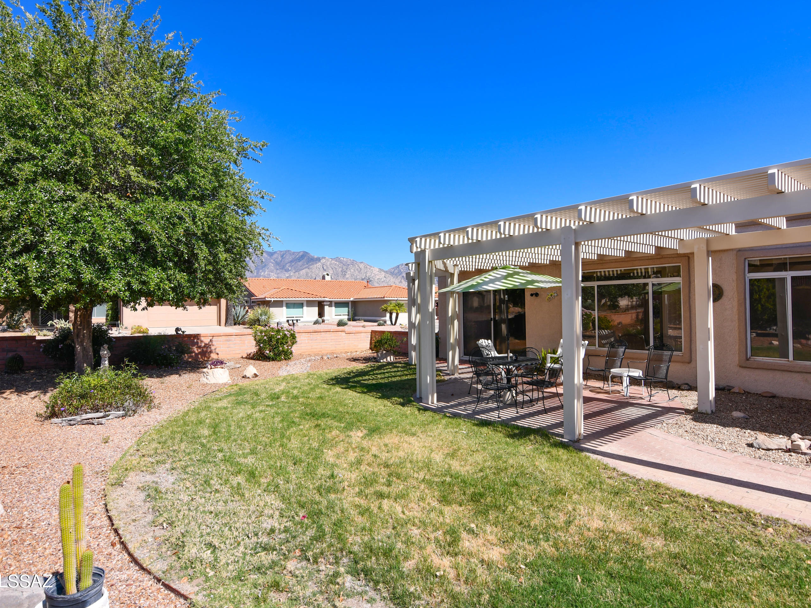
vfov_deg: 71.6
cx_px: 399
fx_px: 422
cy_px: 293
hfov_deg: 87.7
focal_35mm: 18
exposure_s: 1/250
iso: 100
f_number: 10
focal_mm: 11
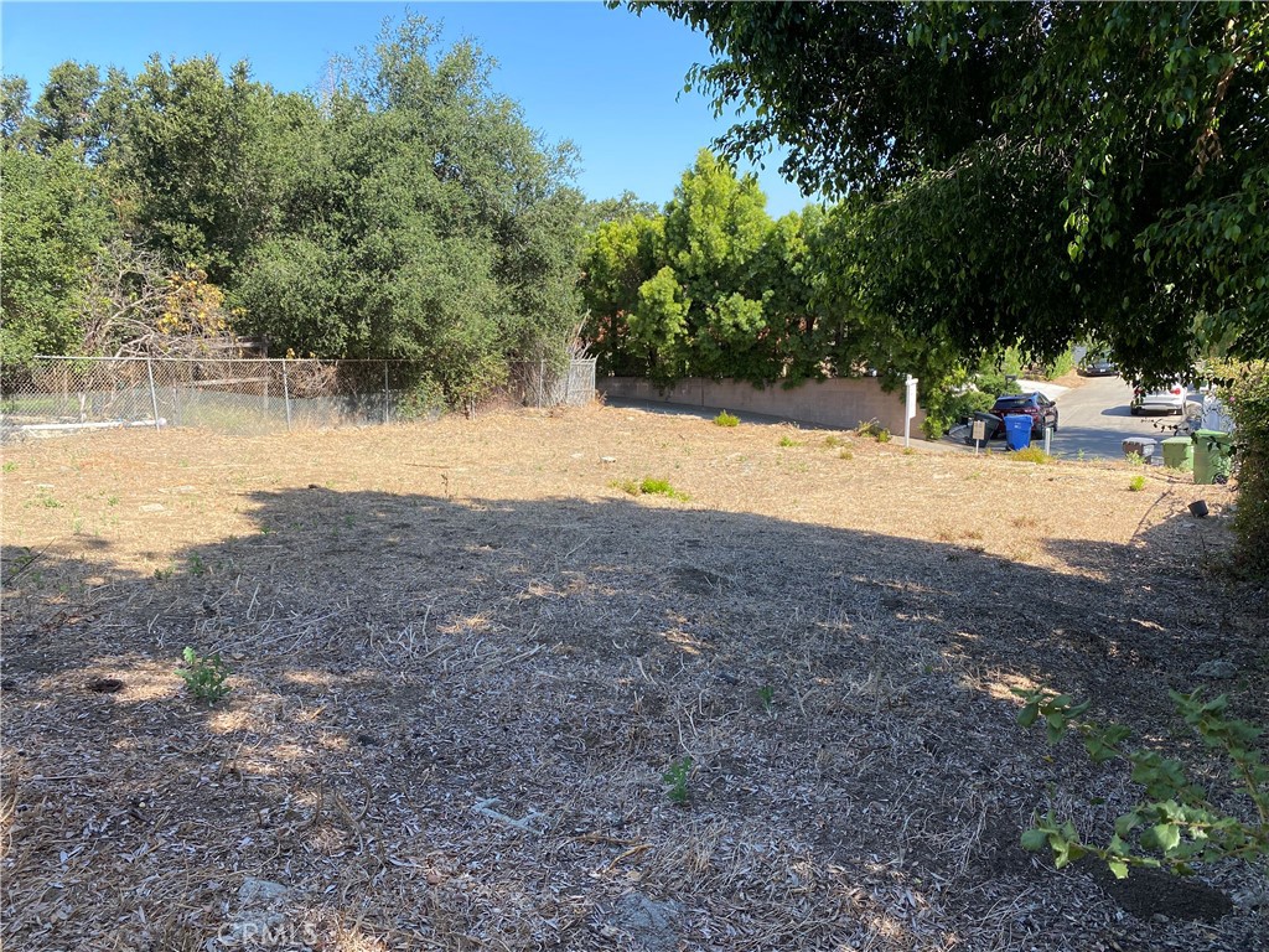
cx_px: 634
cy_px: 476
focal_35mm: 26
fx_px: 953
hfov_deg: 67.3
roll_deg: +2.4
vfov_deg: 53.1
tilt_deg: -11.1
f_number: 1.8
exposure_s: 1/942
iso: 32
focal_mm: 4.25
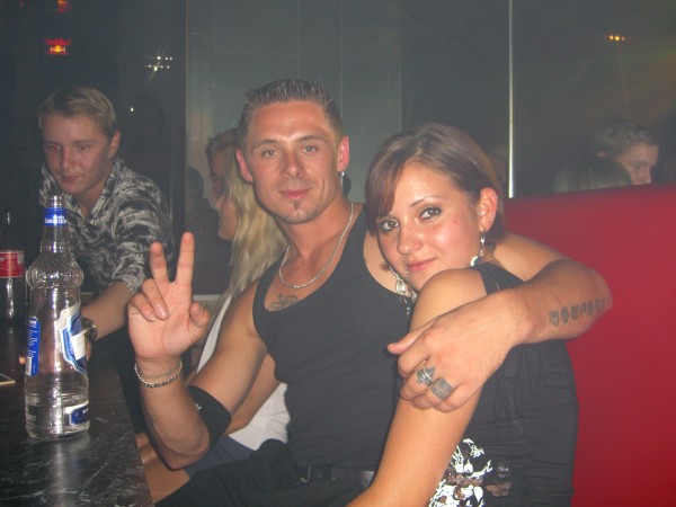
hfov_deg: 49.0
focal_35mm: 38
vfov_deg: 37.7
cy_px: 254
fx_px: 742
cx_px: 338
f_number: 2.8
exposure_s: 1/60
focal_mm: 7.9
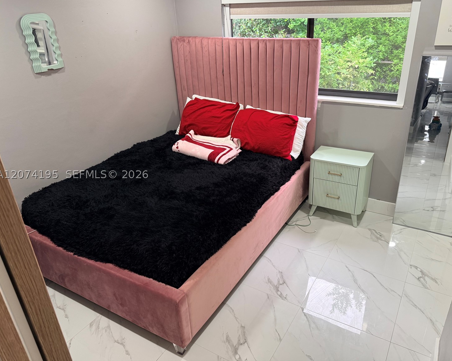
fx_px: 348
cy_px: 174
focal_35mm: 26
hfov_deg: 65.9
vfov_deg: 54.9
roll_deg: +1.7
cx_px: 244
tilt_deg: -24.9
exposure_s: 1/60
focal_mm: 6.76
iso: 125
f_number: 1.78
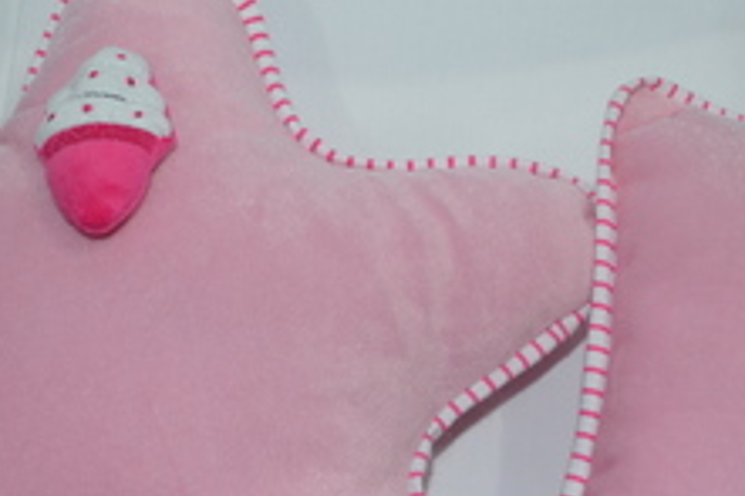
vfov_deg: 21.9
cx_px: 482
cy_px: 407
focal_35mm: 61
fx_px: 1261
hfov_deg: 32.7
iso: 640
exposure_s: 1/60
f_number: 3.5
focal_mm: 18
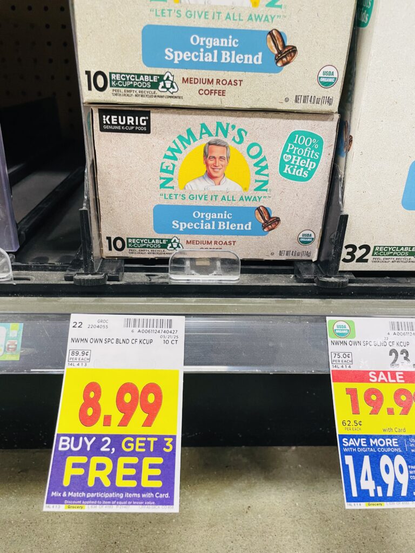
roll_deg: -1.2
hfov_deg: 53.1
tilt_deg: -25.8
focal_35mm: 26
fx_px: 416
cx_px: 208
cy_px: 276
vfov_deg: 67.3
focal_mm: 4.2
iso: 125
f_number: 1.6
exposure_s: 1/60
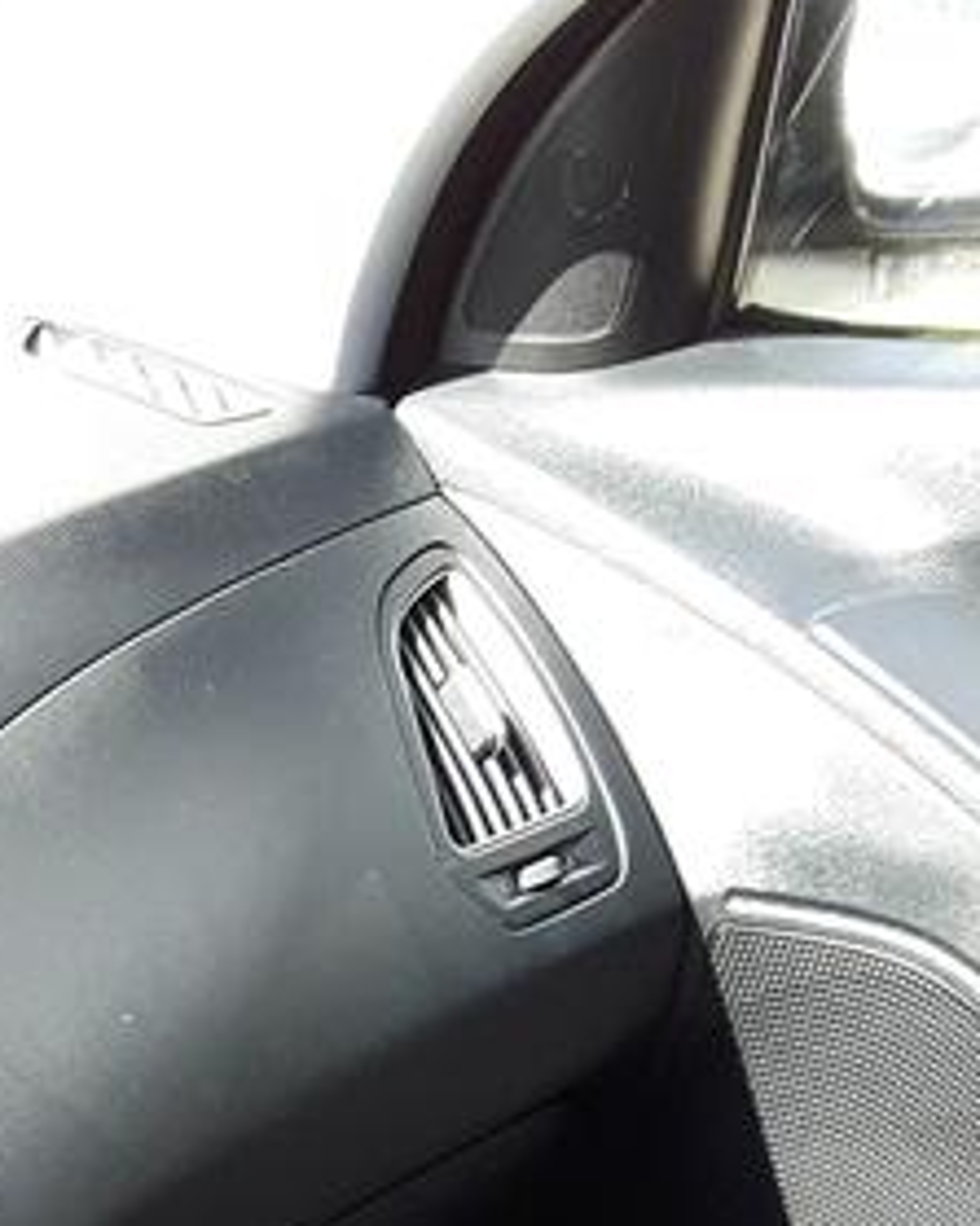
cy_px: 1885
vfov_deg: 13.1
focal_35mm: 139
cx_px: -593
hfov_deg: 10.6
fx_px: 5042
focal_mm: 3.7
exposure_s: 1/100
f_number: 1.9
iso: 64
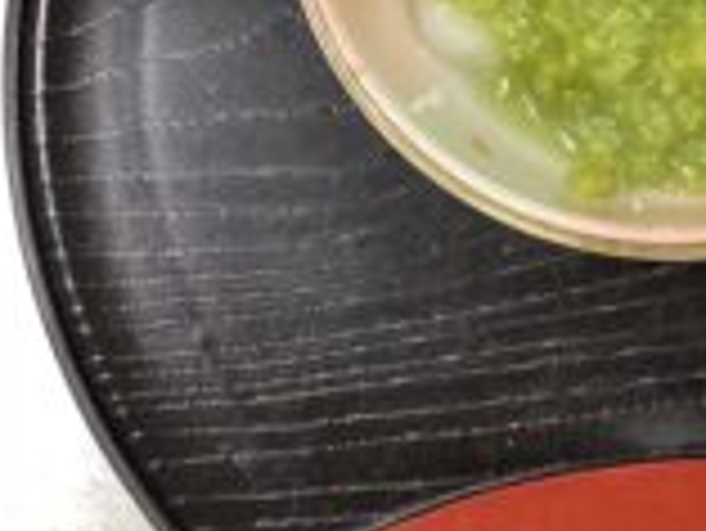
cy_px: -34
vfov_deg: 19.2
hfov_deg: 25.3
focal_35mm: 74
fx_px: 1510
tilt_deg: -76.9
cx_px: 668
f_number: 2.4
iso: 200
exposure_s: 1/60
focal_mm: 3.3
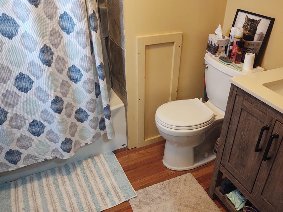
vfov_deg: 45.4
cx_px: 159
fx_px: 253
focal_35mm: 31
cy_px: 112
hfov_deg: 58.2
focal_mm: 4.75
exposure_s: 1/30
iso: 441
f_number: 1.7
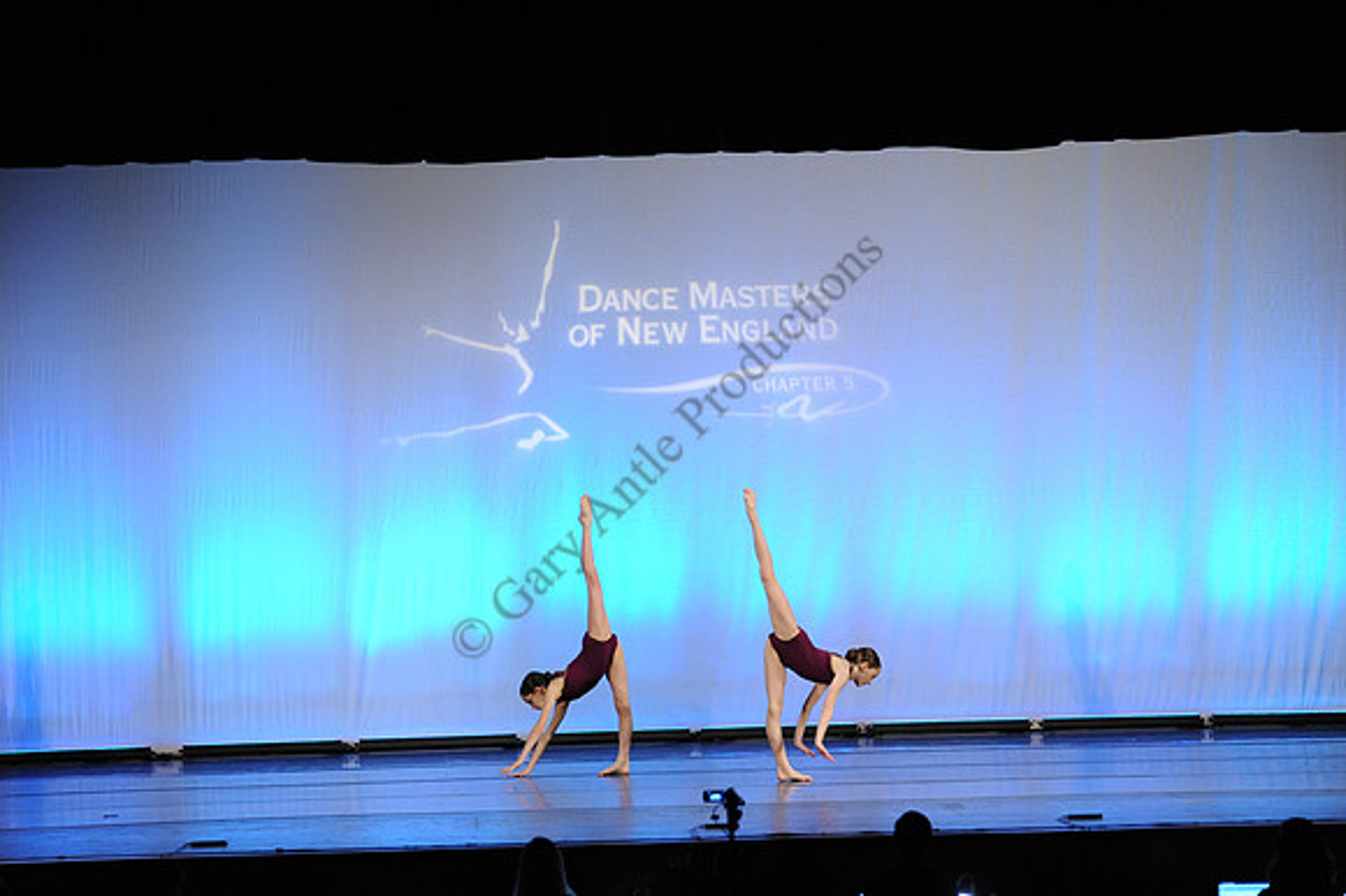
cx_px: 673
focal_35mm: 165
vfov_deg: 8.3
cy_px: 448
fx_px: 6165
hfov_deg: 12.5
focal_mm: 165
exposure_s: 1/320
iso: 2500
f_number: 3.5
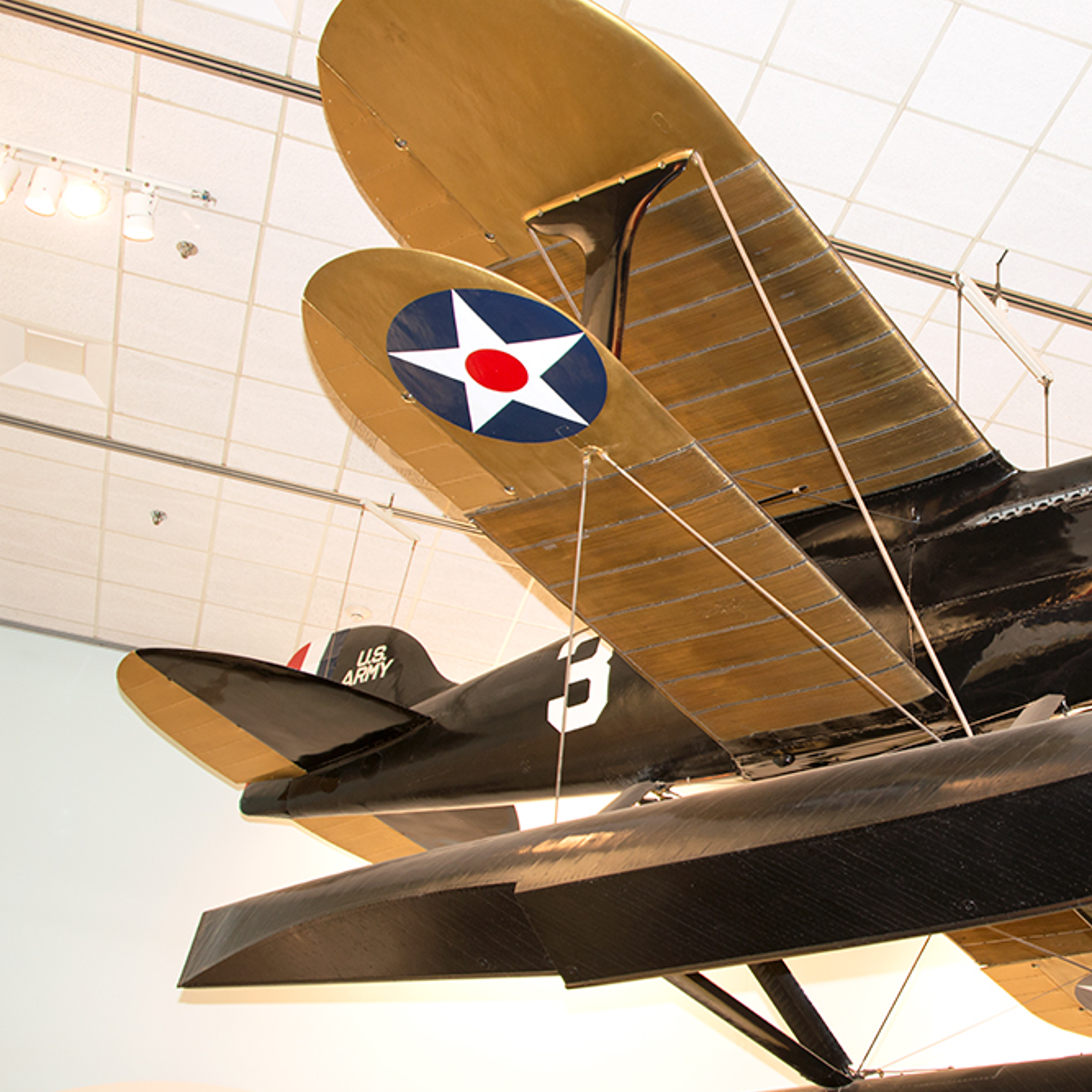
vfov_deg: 32.8
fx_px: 1856
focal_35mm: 52
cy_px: 590
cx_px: 881
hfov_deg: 31.9
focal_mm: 34
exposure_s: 1/6
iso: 320
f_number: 4
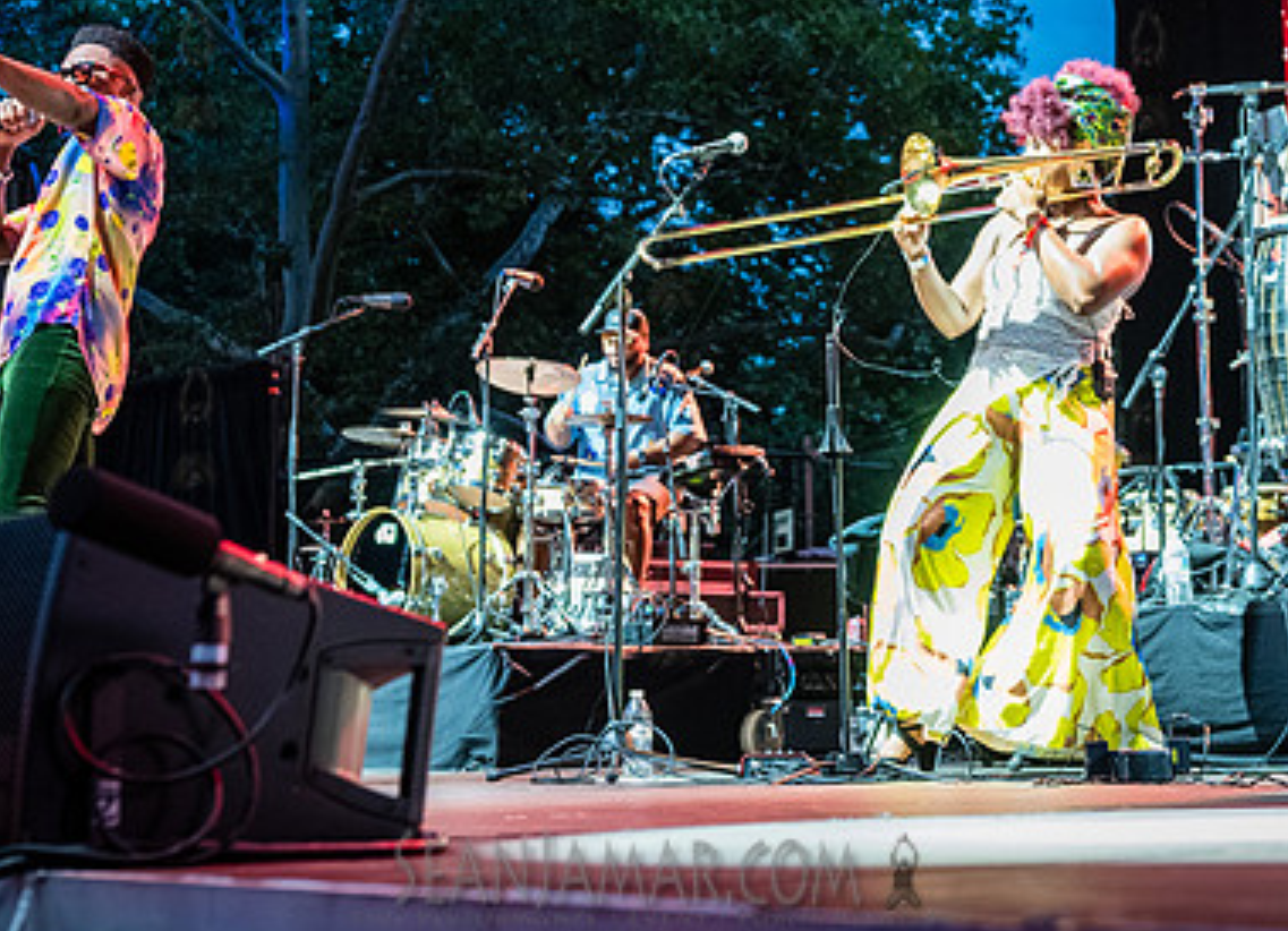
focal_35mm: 73
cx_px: 804
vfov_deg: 19.5
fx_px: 2681
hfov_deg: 26.9
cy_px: 213
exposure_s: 1/200
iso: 5000
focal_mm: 42
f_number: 4
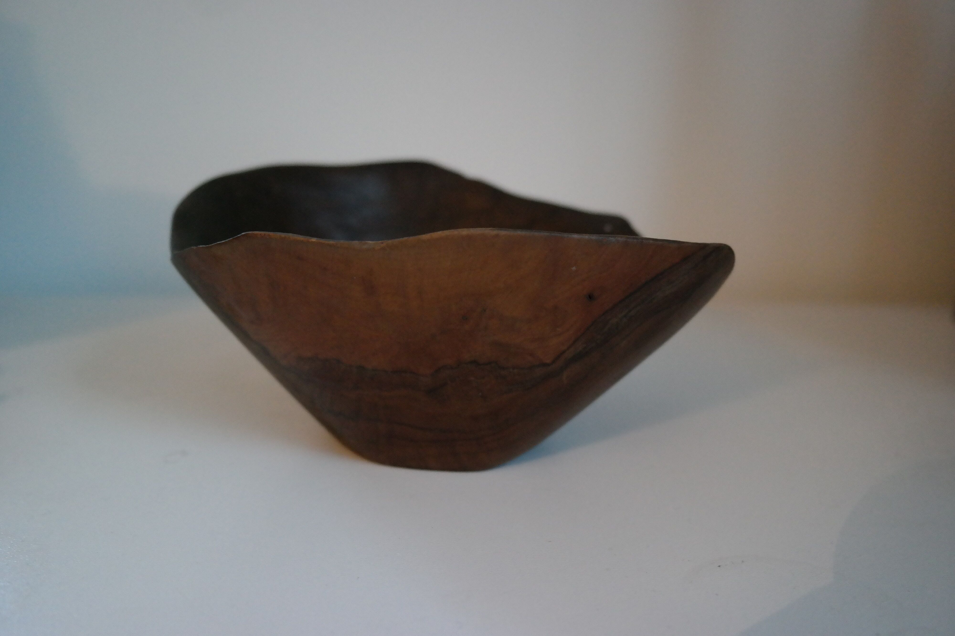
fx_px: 875
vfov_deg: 40.0
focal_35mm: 33
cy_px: 318
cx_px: 478
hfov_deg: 57.2
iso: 1600
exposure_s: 1/40
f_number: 3.5
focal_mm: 22
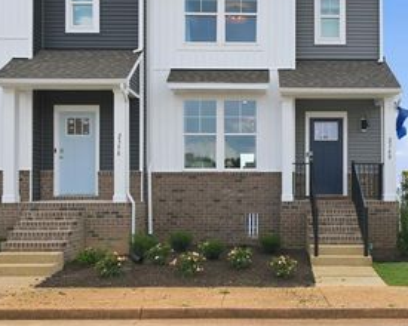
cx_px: 269
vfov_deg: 36.1
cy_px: 104
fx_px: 495
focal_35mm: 41
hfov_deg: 44.2
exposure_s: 1/160
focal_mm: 24
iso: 100
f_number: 8
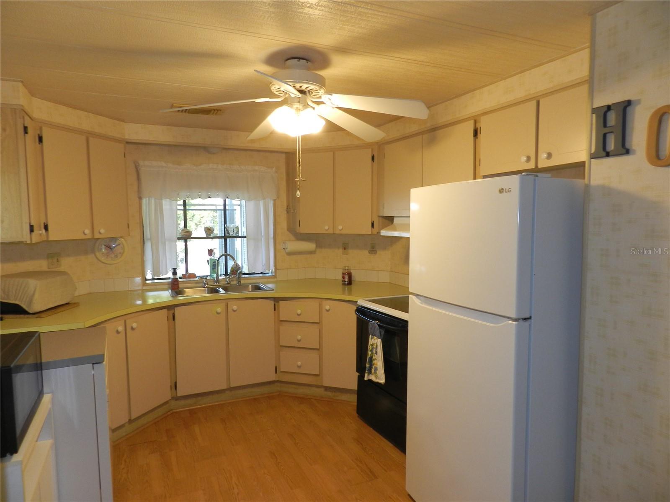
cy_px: 251
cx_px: 335
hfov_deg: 73.9
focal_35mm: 23
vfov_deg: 58.9
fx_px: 445
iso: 200
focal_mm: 4
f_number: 3.4
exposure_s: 1/30
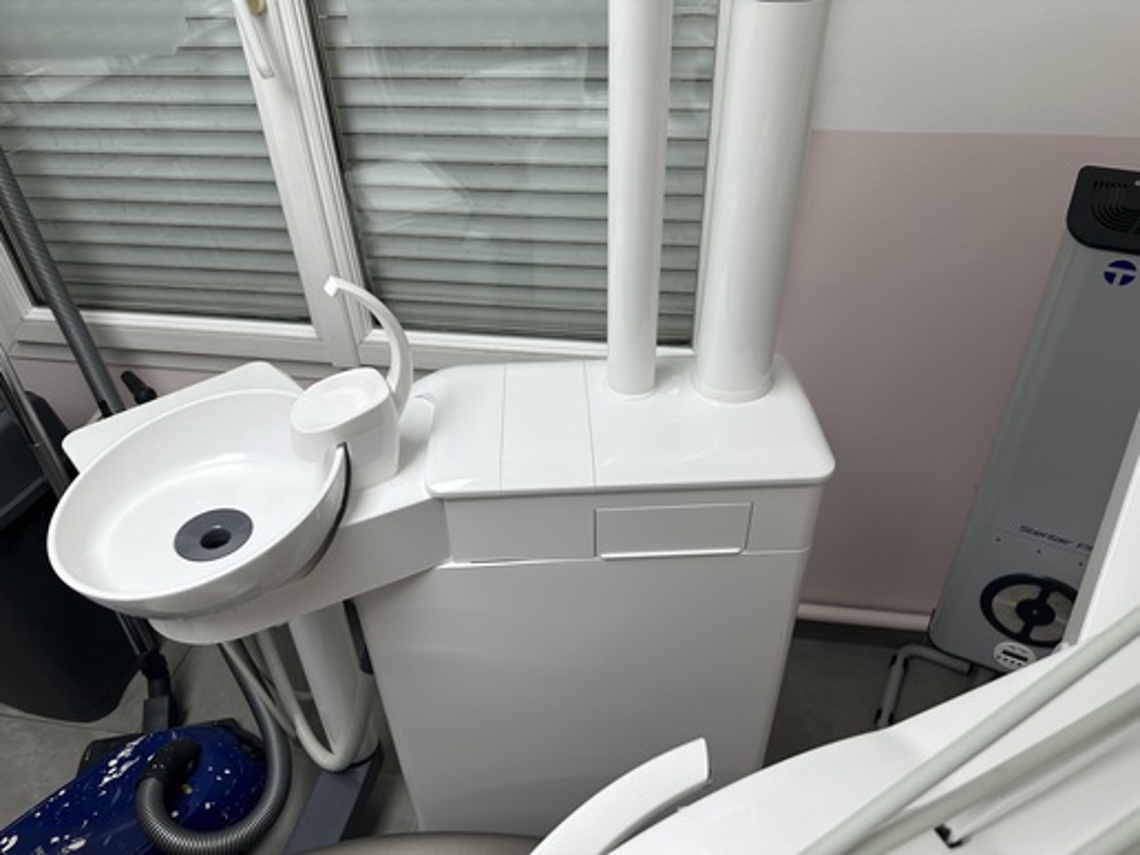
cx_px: 570
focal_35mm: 24
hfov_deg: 71.6
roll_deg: +3.1
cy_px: 428
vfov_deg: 56.8
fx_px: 790
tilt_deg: -38.6
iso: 64
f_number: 1.78
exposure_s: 1/100
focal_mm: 6.86
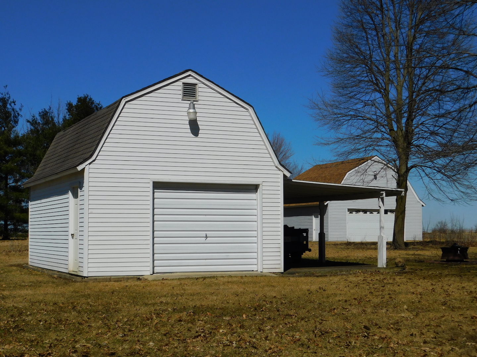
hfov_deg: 32.7
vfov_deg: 24.8
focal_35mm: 59
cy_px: 178
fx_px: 813
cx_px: 238
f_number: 8
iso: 125
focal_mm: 10.4
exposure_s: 1/1000
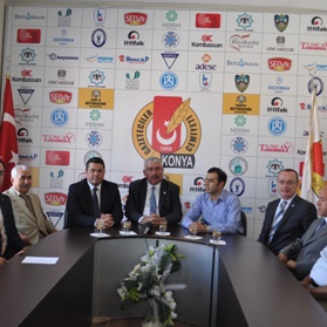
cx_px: 144
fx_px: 481
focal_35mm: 45
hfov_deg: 37.5
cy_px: 169
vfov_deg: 37.5
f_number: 4
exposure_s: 1/60
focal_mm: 22
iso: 640
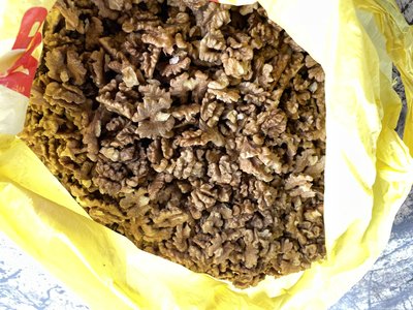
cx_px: 206
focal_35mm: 26
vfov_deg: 53.1
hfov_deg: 67.3
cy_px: 155
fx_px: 310
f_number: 1.6
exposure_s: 1/121
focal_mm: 4.2
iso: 64
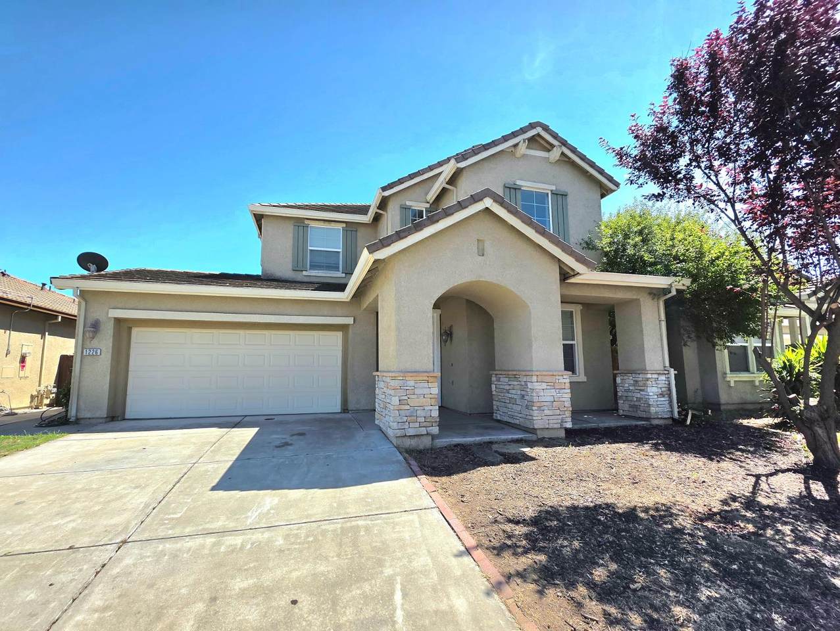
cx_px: 420
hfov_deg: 106.1
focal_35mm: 13
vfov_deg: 90.0
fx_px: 316
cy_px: 316
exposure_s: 1/2000
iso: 40
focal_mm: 2.2
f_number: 1.9
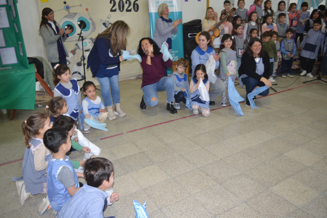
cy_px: 109
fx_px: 245
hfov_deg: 67.4
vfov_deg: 47.9
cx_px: 164
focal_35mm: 27
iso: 1100
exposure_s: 1/60
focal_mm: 18
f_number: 3.5
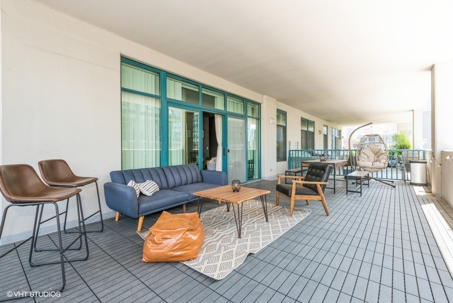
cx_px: 226
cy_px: 152
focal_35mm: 16
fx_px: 201
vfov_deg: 73.8
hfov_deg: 96.7
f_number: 8
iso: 500
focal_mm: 16
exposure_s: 1/80
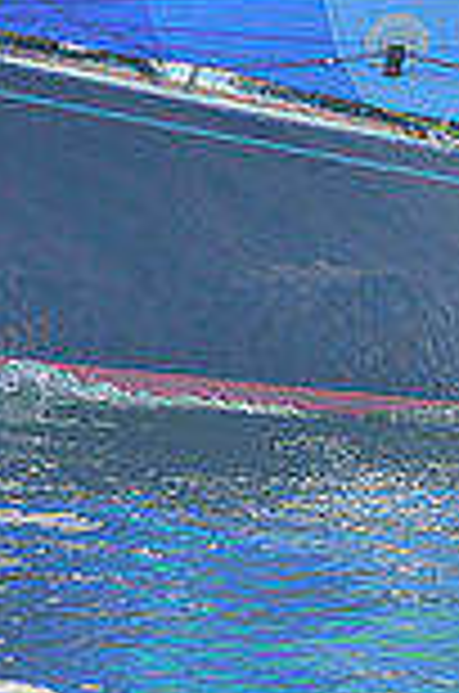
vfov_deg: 2.6
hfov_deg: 1.7
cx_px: 286
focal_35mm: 793
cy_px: 567
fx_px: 15234
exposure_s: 1/1000
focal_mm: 210
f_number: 8
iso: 280
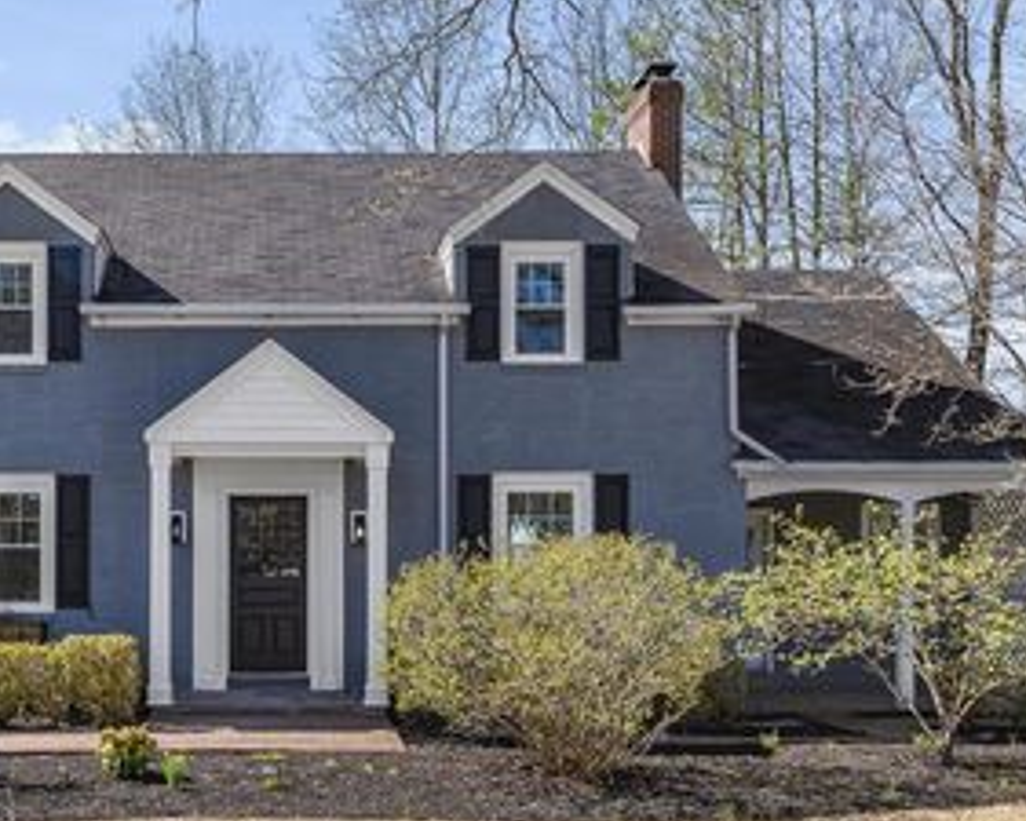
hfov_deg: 44.3
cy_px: 396
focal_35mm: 40
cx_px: 256
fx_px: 1215
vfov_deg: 37.4
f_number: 6.3
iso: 100
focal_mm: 24
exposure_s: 1/320
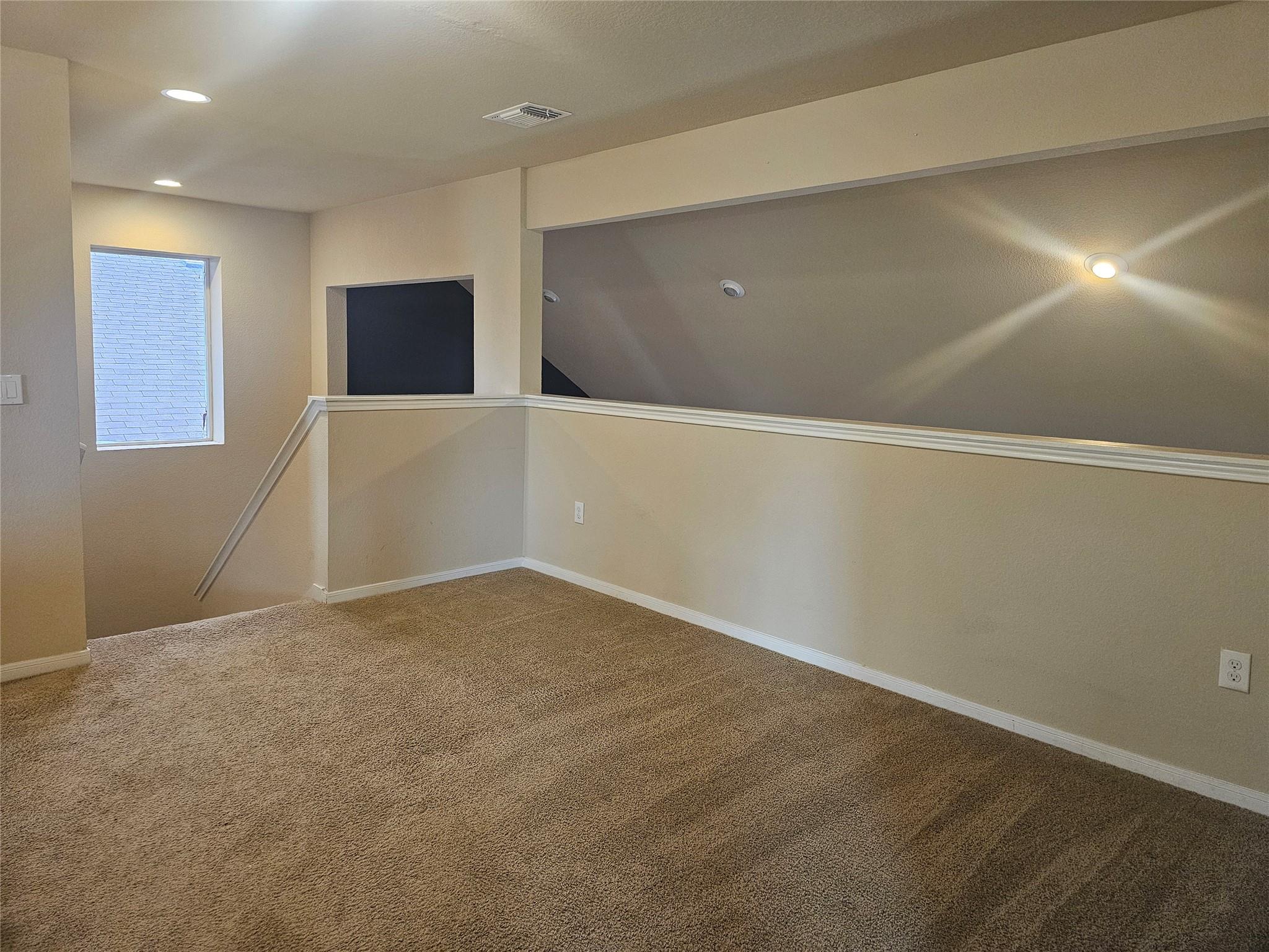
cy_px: 476
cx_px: 634
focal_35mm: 23
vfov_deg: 58.9
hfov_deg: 73.9
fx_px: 843
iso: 640
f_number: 1.7
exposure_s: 1/120
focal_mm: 6.3
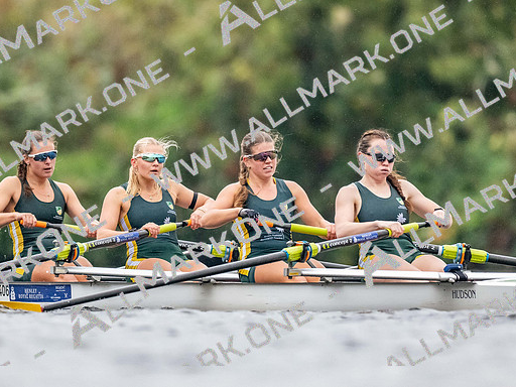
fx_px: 14608
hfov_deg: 2.0
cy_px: 194
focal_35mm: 980
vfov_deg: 1.5
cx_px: 274
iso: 4000
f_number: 4
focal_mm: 600
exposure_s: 1/2500
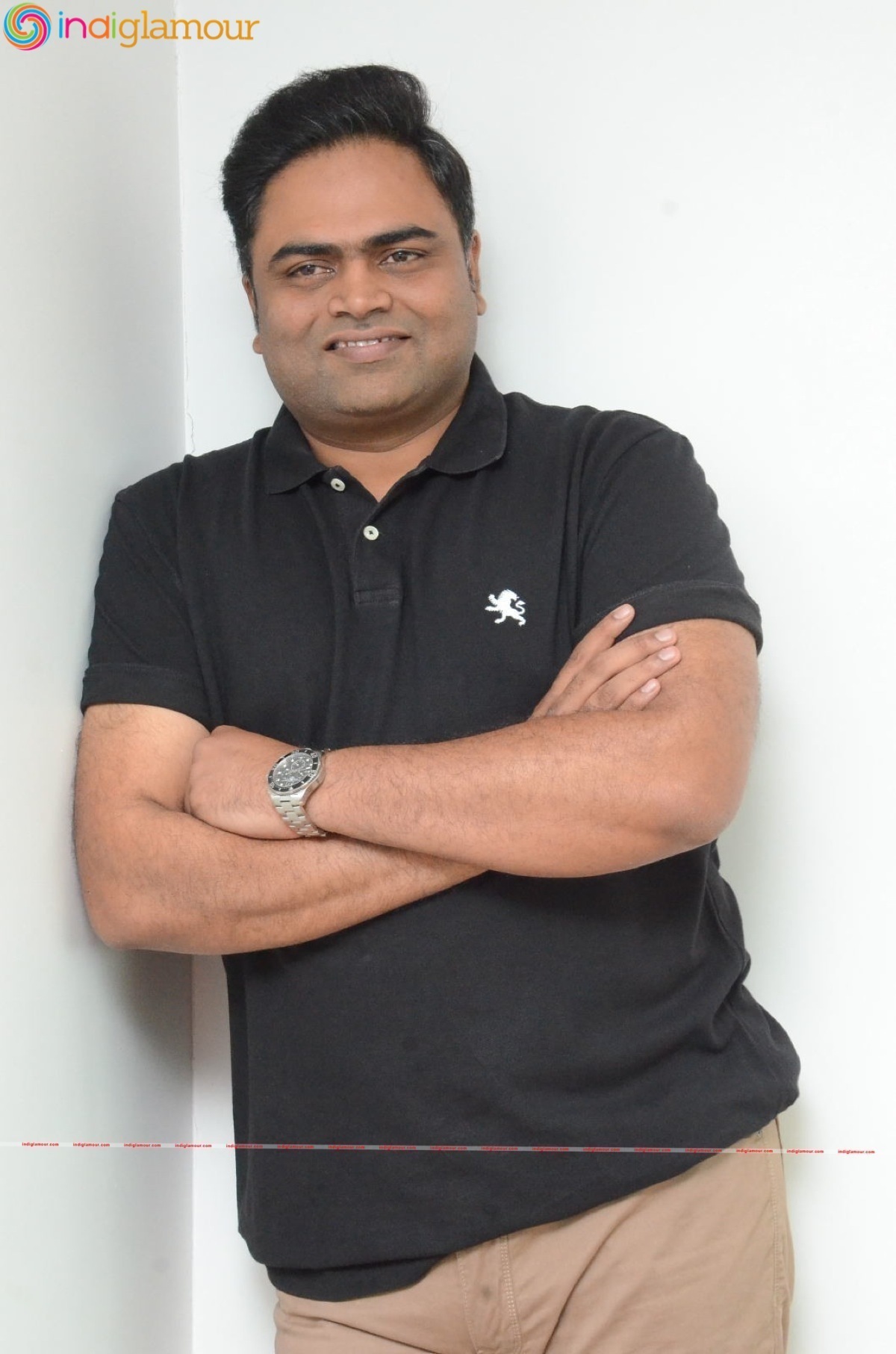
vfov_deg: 27.1
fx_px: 2814
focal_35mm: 75
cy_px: 677
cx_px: 448
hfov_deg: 18.1
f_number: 8
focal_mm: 50
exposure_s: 1/125
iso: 5000
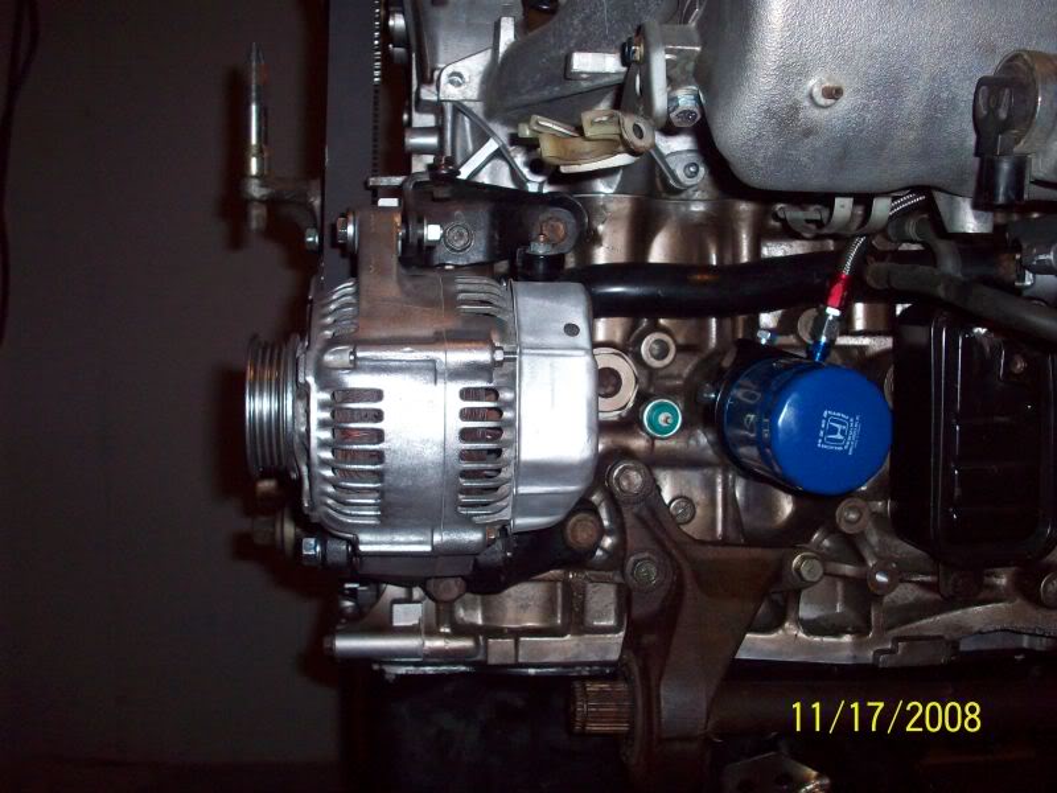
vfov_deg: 38.7
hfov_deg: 50.1
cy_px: 396
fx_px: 1130
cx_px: 528
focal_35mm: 37
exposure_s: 1/64
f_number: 2.8
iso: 160
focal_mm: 6.2
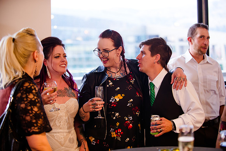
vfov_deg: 19.3
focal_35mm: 71
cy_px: 76
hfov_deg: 28.6
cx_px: 113
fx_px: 443
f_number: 2.8
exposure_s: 1/125
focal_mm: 70
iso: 2000
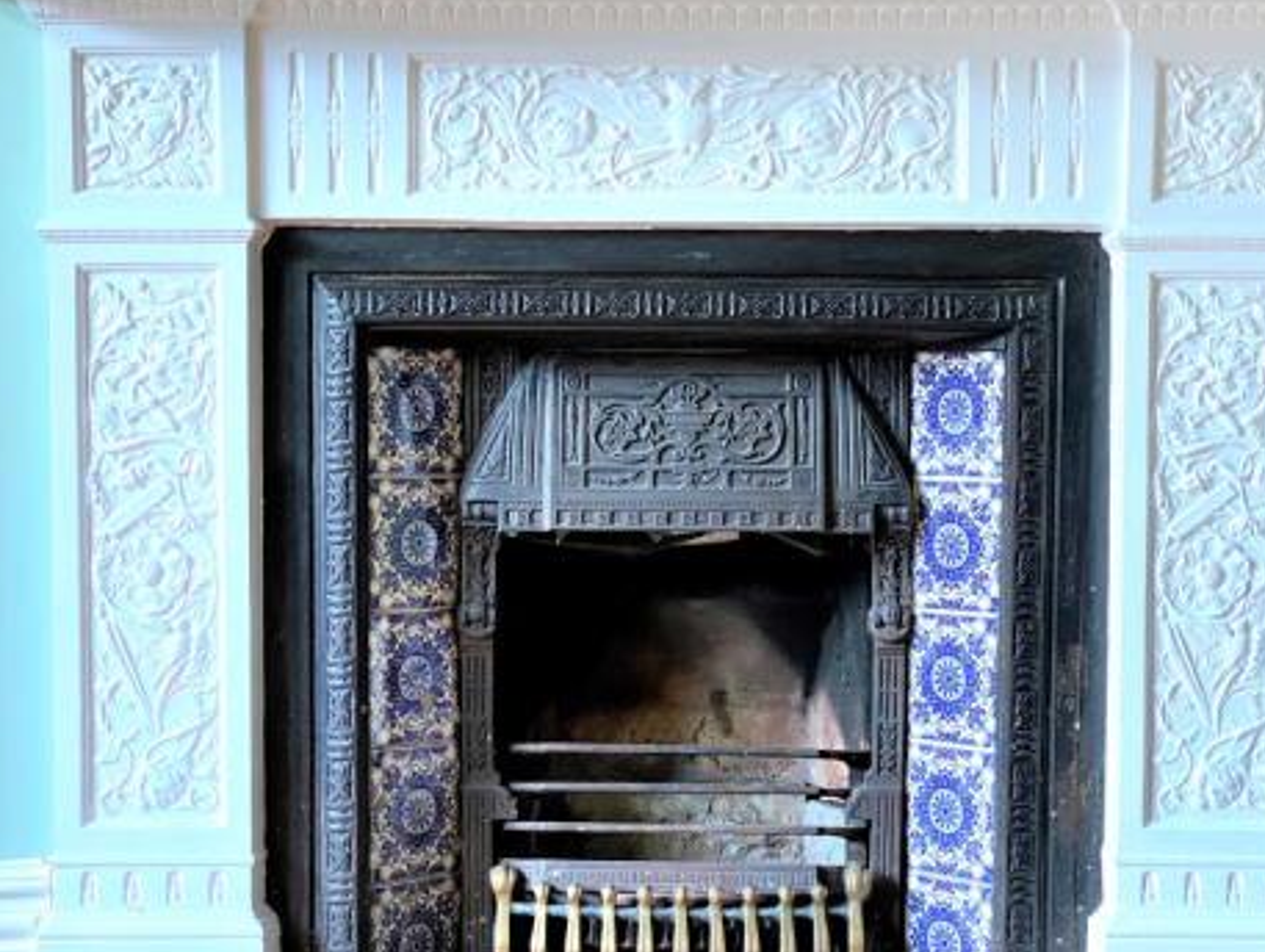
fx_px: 2415
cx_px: 686
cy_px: 502
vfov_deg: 22.3
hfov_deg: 29.3
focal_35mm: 66
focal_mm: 6
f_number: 2
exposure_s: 1/122
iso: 100
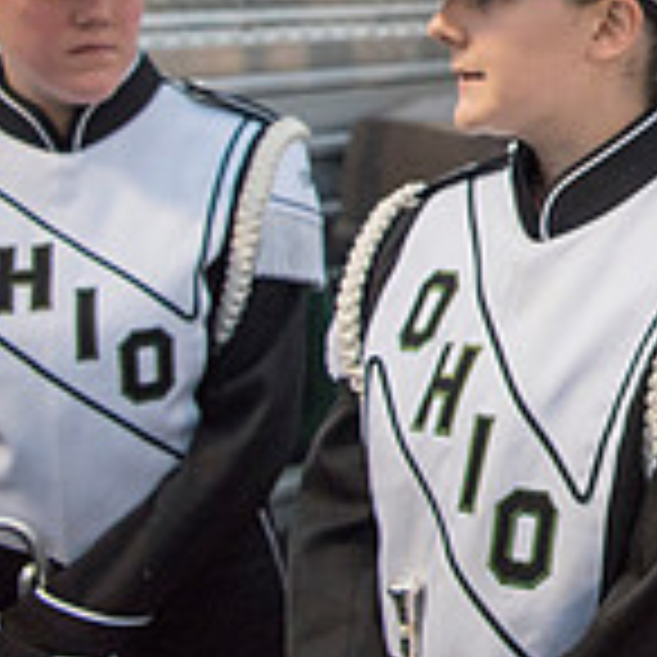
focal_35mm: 81
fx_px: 1739
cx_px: 1112
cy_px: -16
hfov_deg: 17.9
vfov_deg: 20.6
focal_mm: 24
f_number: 3.2
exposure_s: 1/800
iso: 2000
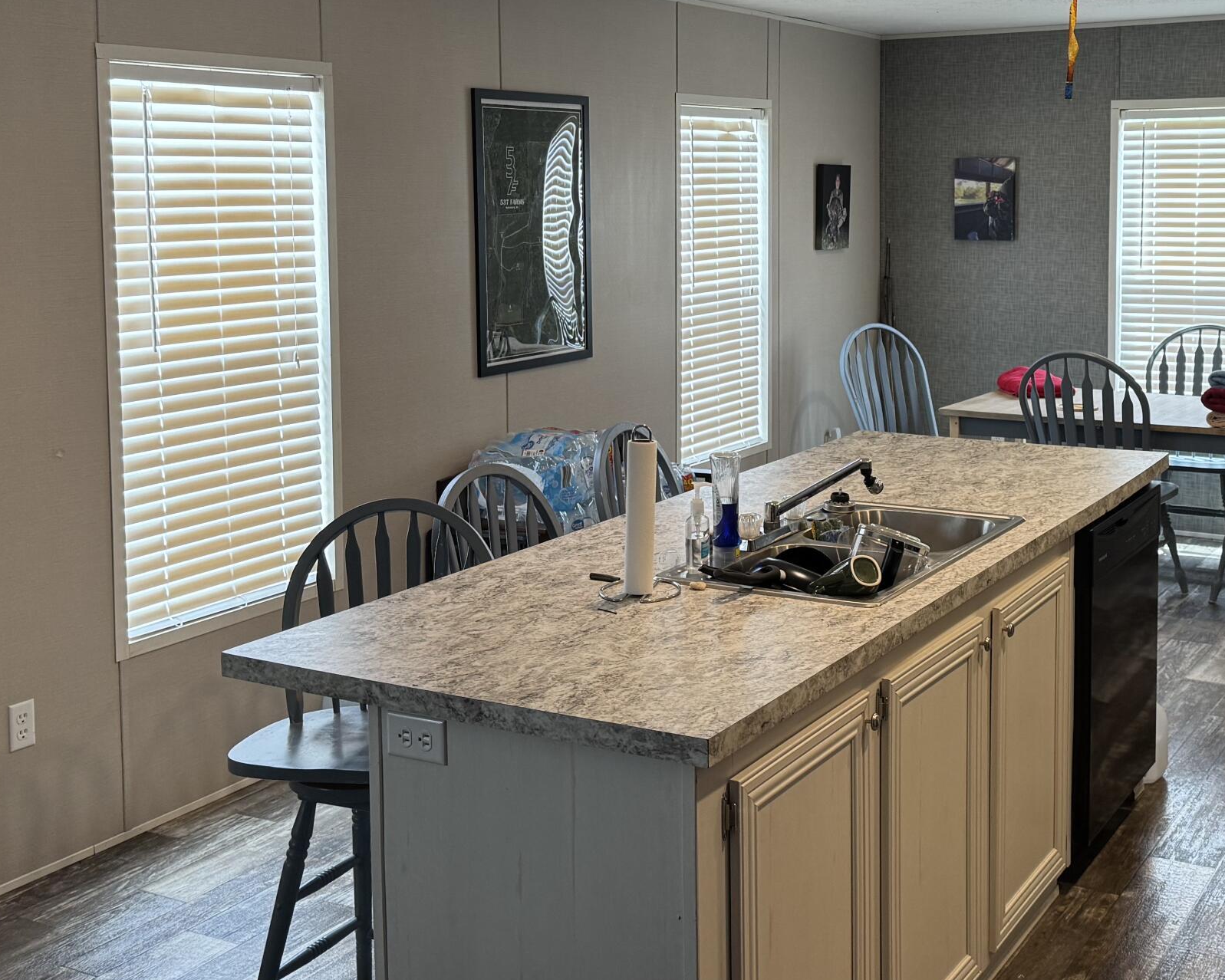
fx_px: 1595
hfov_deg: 41.7
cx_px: 772
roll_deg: -0.1
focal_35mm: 44
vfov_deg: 33.8
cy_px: 307
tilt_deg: -5.4
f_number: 1.78
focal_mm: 6.76
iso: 160
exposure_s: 1/60
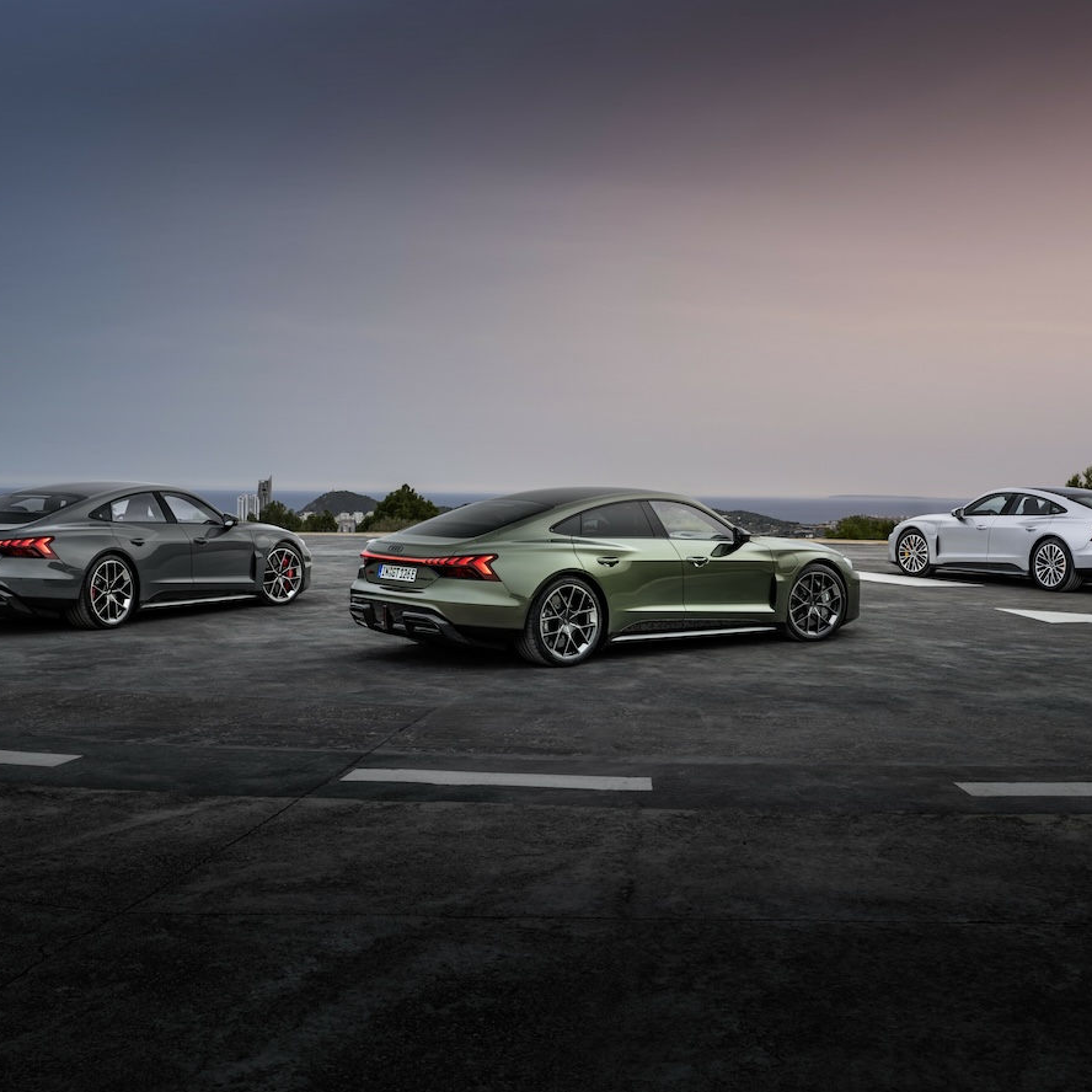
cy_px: 542
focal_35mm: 43
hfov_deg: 39.2
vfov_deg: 39.2
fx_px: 1535
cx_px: 544
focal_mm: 45
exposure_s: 1/6
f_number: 11
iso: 200
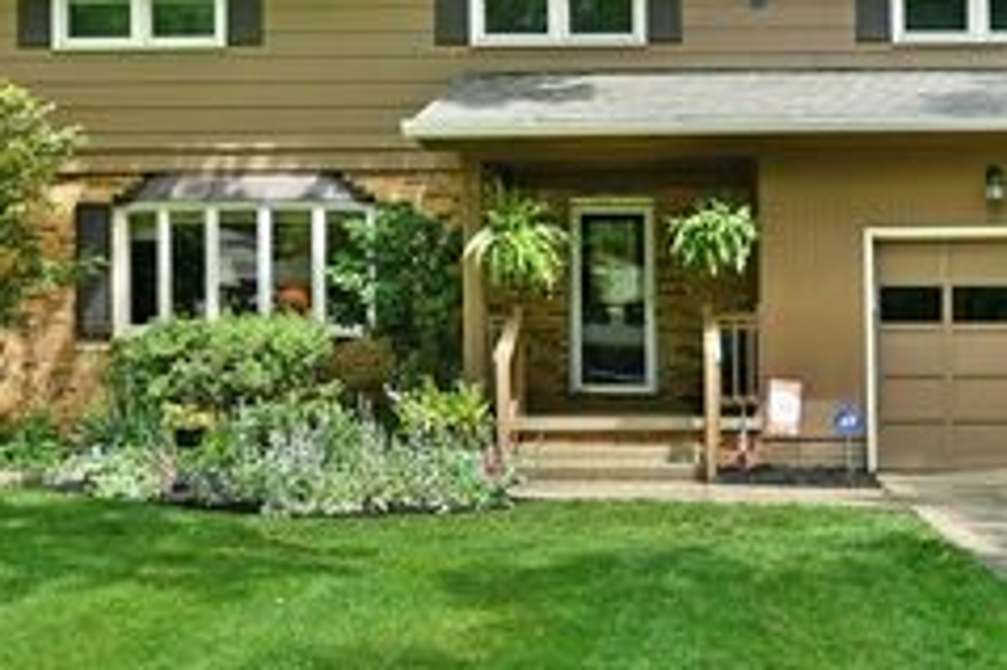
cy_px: 327
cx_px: 691
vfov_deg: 30.5
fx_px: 1230
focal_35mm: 44
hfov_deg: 43.7
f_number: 6.3
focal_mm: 14
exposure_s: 1/320
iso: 160
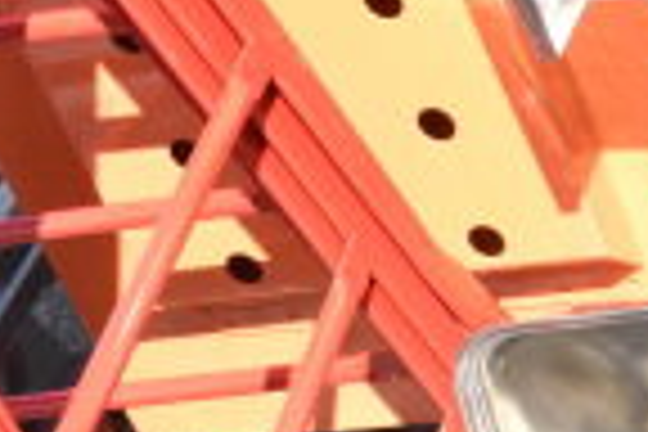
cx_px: 1296
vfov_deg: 8.0
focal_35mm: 165
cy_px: 835
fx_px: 2970
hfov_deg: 11.3
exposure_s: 1/1250
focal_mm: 26
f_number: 18
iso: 6400
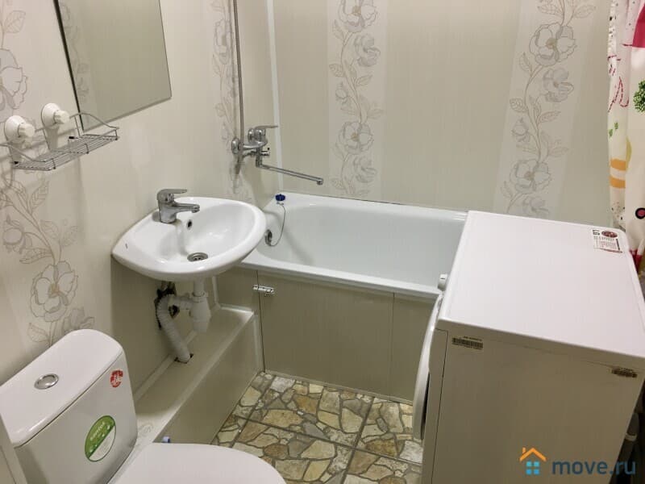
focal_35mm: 29
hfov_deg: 61.7
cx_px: 322
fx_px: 540
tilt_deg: -27.3
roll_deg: +0.6
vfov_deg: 48.2
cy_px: 242
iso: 100
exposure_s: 1/33
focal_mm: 4.15
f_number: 2.2
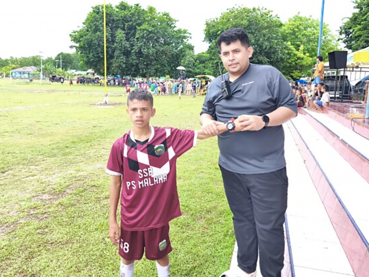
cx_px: 198
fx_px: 288
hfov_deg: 65.2
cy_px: 117
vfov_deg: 51.2
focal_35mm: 27
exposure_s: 1/99.9
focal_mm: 6.18
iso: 100
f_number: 1.65
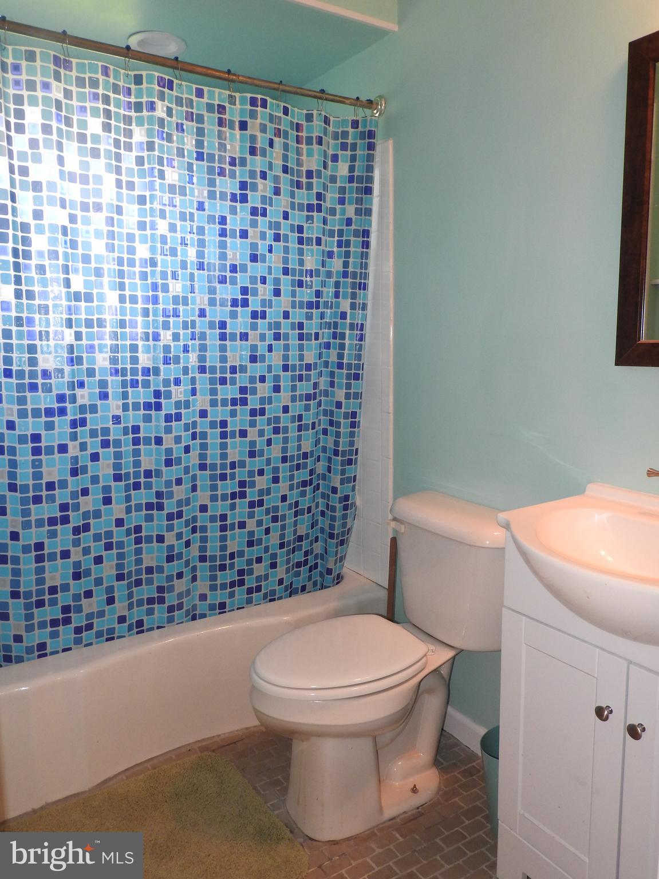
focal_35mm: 24
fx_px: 610
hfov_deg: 56.8
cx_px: 330
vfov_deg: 71.6
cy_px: 440
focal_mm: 4.3
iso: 200
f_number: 3.3
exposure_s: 1/30
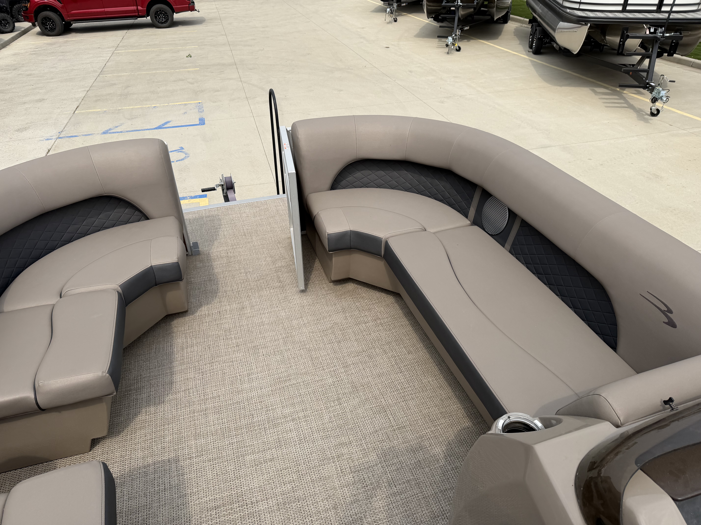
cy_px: 262
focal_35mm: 24
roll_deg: +0.6
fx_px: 486
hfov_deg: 71.6
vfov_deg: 56.8
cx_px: 350
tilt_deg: -31.2
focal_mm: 6.76
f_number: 1.78
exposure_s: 1/5319
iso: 80
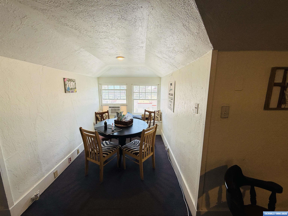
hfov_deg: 102.1
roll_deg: +0.9
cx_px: 144
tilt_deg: -9.4
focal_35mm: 14
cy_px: 108
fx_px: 116
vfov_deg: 85.7
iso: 50
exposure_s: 1/134
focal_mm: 2.22
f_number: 2.2
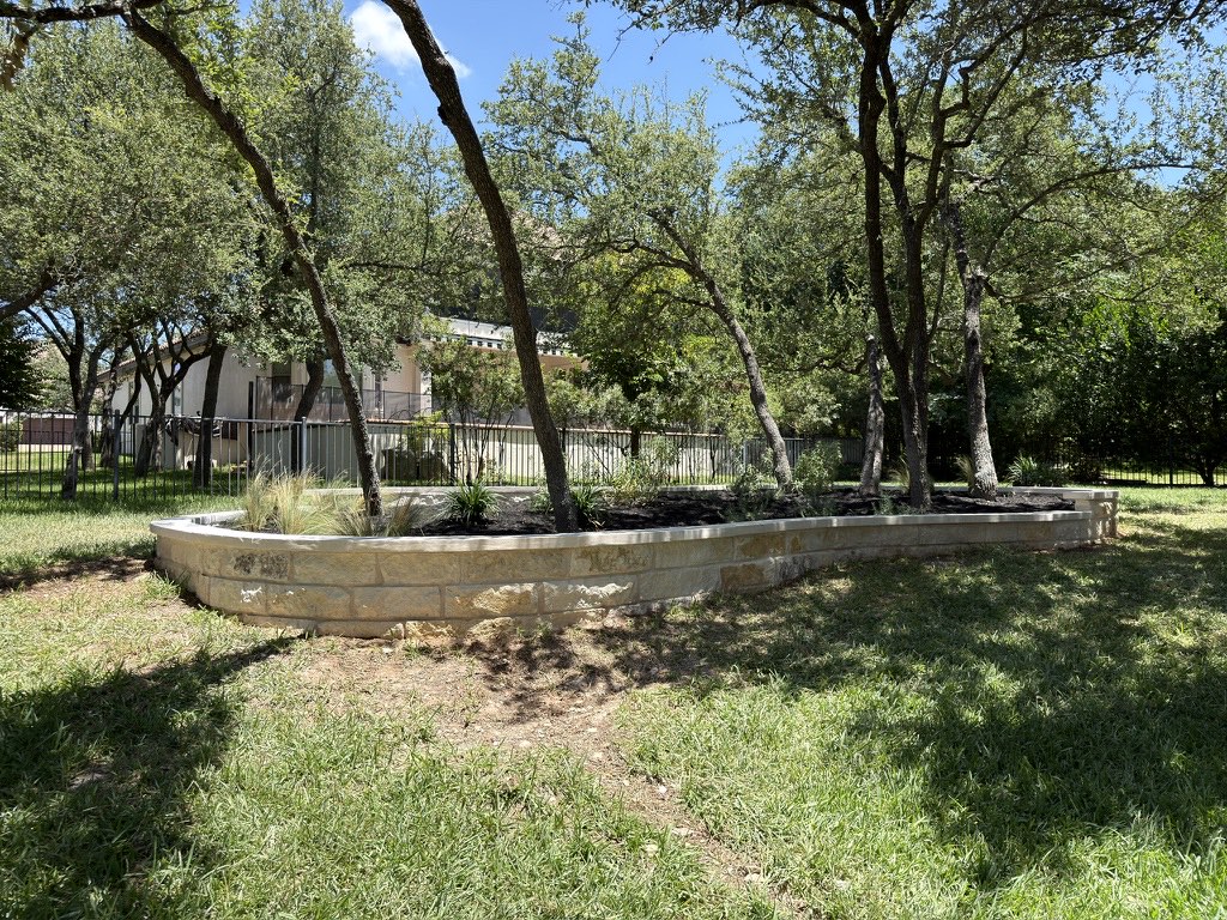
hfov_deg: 71.6
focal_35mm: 24
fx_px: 851
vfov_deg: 56.8
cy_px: 460
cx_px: 614
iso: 64
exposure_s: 1/1468
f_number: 1.78
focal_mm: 6.76
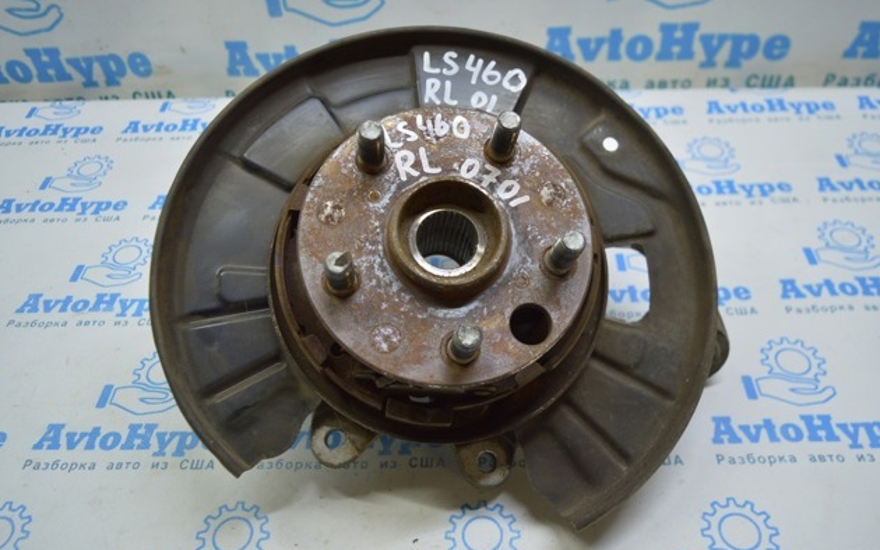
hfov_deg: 61.2
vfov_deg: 40.6
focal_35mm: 31
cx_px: 436
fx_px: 744
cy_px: 280
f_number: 3.5
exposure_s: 1/80
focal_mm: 20
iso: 400
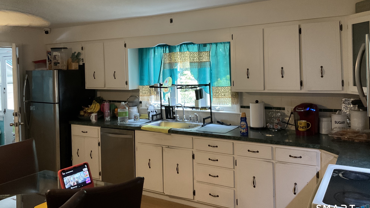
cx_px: 185
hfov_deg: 61.0
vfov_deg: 36.4
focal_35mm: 32
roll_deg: +1.4
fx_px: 314
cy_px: 74
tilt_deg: +0.6
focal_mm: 3
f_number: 1.8
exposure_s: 1/30
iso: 320
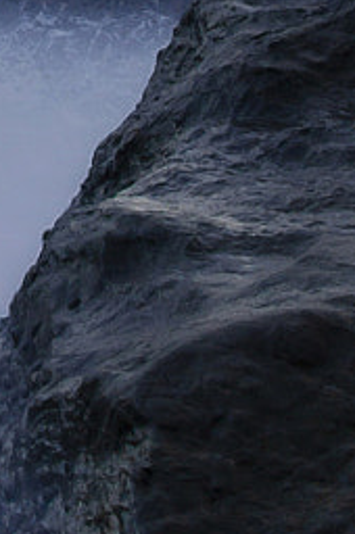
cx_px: -279
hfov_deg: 6.5
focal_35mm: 206
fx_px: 3055
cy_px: -319
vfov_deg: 9.6
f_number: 22
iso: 100
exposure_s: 121
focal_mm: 22
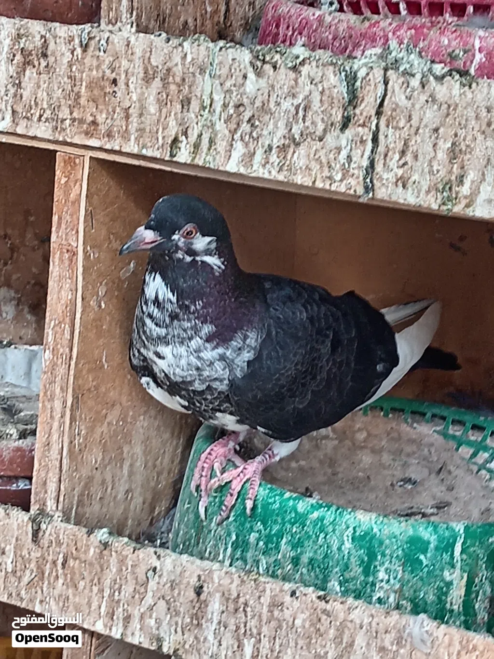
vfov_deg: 23.3
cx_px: 247
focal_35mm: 84
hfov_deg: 17.6
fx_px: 1600
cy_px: 330
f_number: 1.8
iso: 211
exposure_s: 1/30
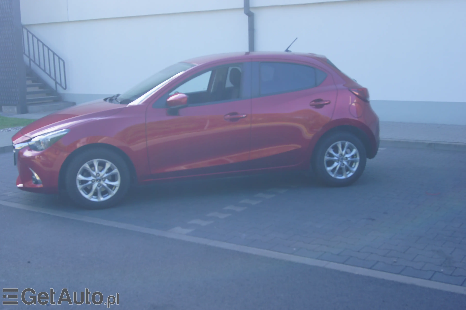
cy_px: 155
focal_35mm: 45
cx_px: 233
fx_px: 582
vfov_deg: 29.8
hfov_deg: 43.6
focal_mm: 30
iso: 100
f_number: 8
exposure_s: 1/60
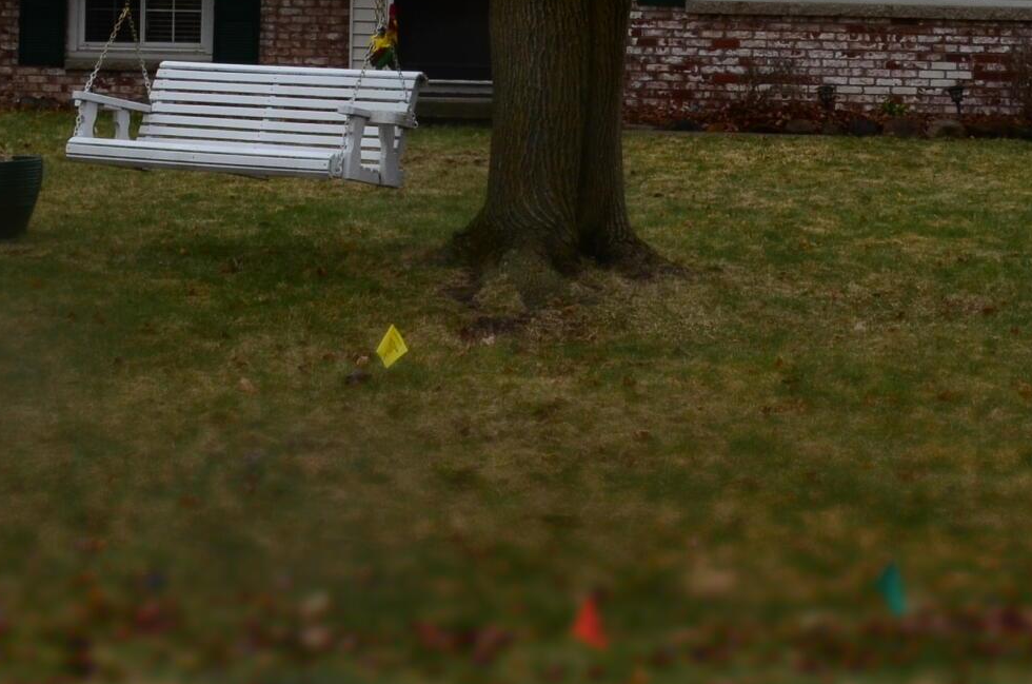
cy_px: -148
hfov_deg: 20.2
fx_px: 2889
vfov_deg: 13.1
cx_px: 576
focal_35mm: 101
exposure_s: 1/200
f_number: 10
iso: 400
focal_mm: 22
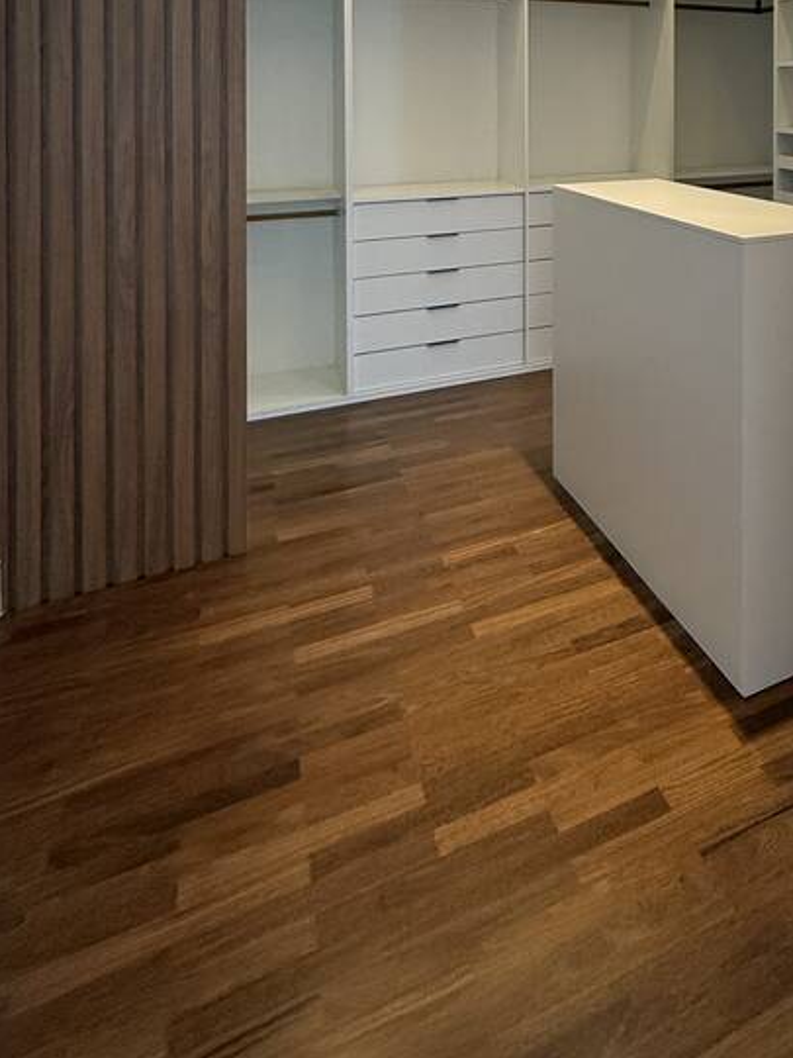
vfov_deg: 55.4
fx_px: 855
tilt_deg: +0.1
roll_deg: -1.3
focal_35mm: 28
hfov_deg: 43.4
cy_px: 114
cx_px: 773
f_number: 2.2
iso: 320
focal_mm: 2.22
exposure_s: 1/120
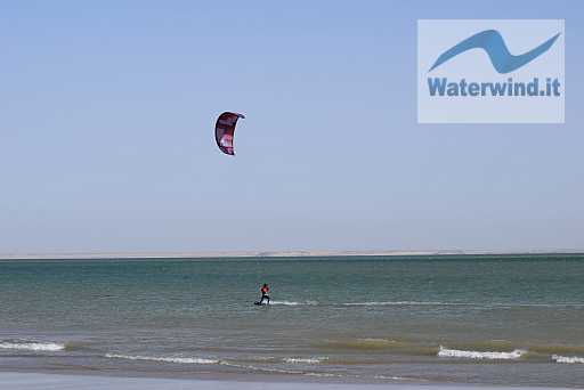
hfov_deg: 19.4
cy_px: 195
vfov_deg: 13.1
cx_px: 292
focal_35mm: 105
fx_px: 1704
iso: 200
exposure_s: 1/500
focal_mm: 70
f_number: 11
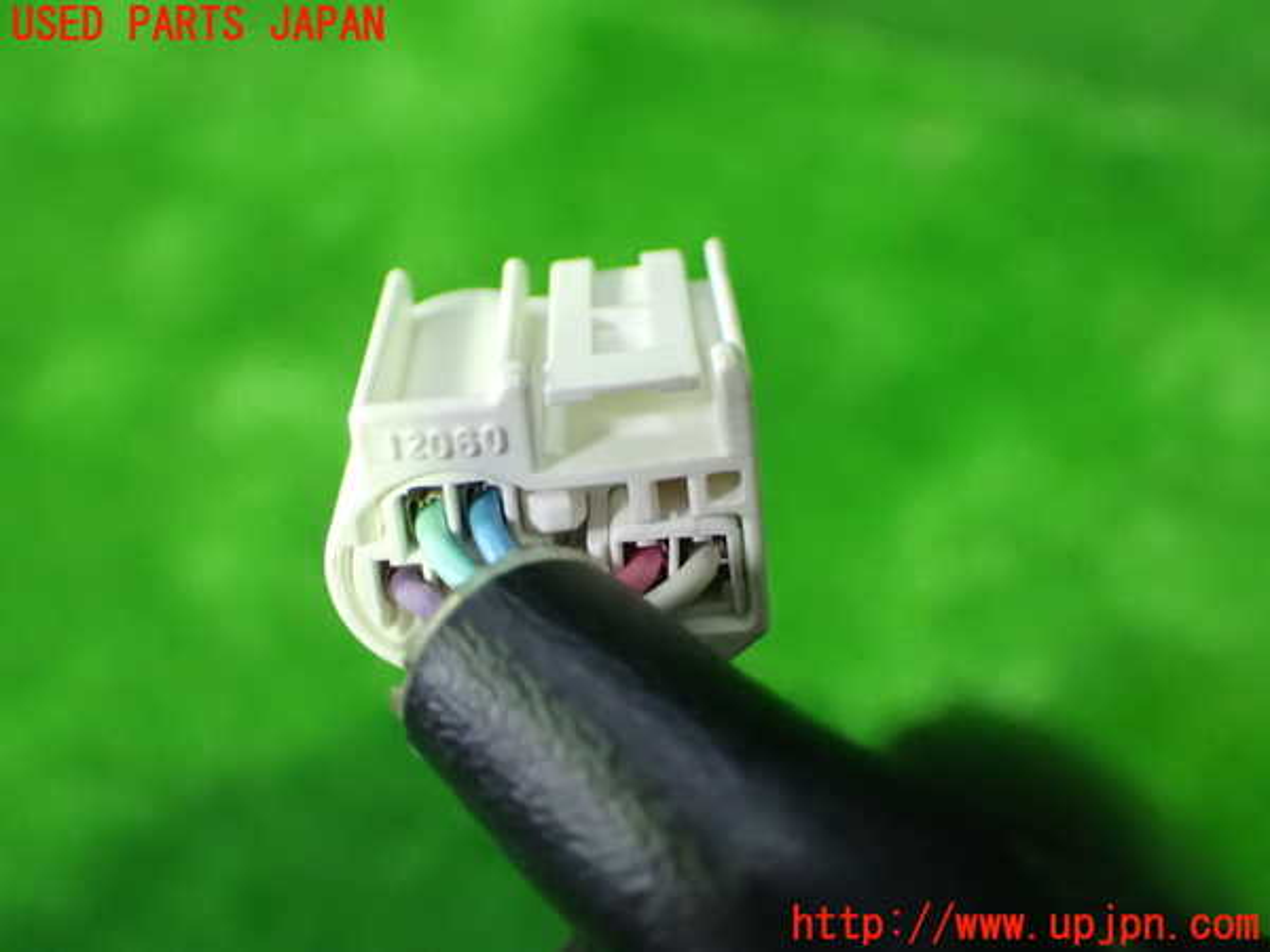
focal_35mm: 44
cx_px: 635
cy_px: 476
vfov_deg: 32.9
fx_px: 1614
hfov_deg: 42.9
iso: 1600
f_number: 2.9
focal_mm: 7.84
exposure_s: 1/40
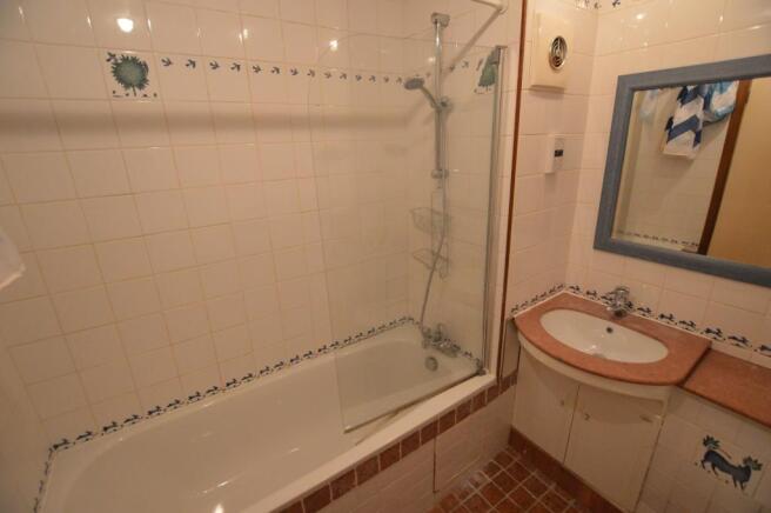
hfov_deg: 100.4
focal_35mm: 15
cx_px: 386
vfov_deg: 77.2
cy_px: 256
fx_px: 321
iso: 2500
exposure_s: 1/60
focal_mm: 10
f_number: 3.5
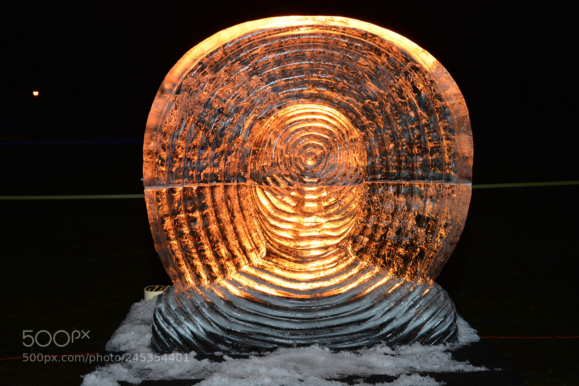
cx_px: 290
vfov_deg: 31.9
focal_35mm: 42
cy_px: 193
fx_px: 676
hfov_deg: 46.4
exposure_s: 1/30
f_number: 8
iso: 800
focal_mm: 28
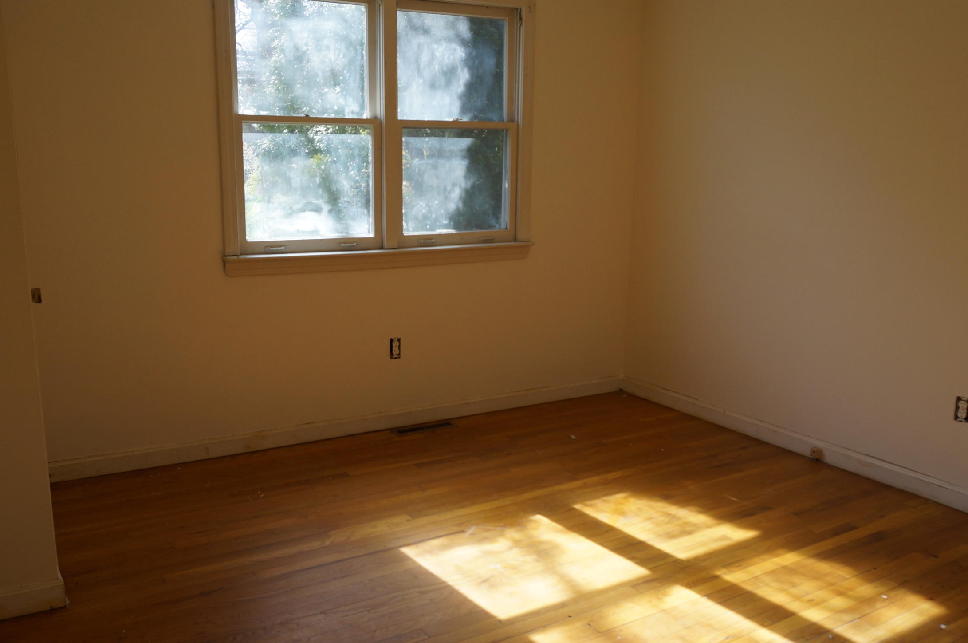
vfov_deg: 39.8
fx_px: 886
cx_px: 464
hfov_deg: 57.3
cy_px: 358
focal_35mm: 33
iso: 250
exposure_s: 1/160
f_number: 5.6
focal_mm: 16
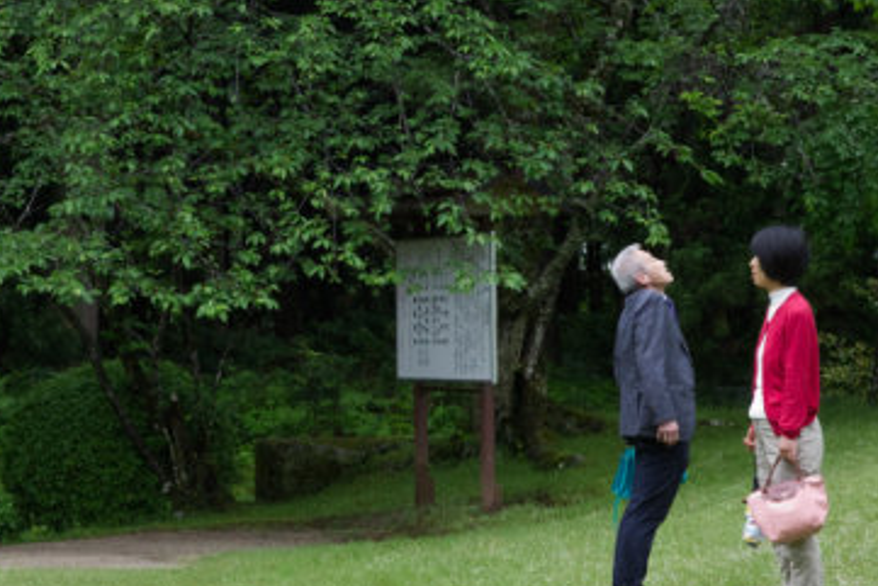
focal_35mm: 133
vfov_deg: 10.3
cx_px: 236
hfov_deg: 15.4
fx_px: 3245
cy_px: 370
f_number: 4.5
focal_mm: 26
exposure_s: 1/250
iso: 400
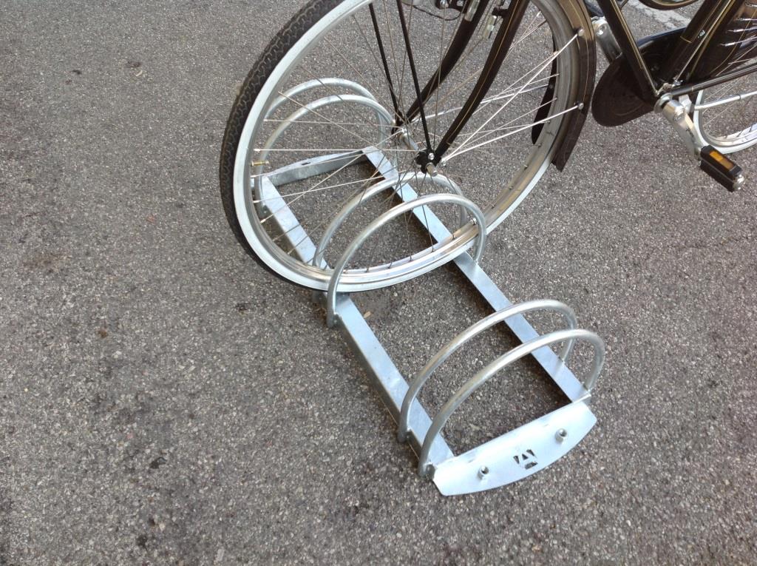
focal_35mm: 35
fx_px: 764
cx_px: 378
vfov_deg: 40.6
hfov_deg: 52.7
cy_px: 283
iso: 50
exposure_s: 1/364
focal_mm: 4.28
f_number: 2.4
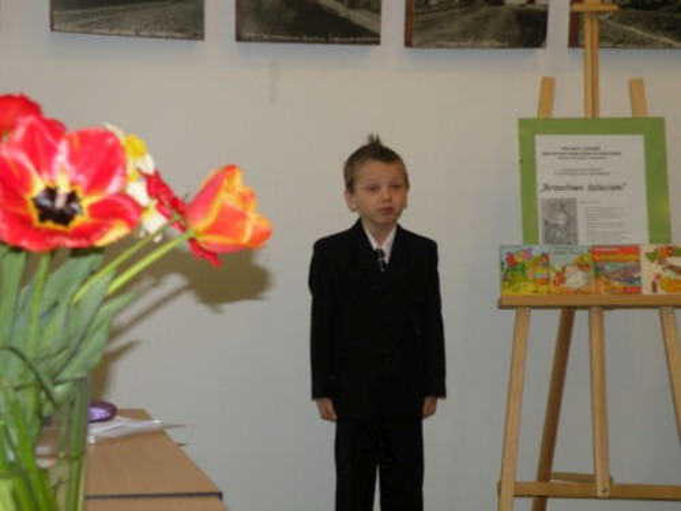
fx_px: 1653
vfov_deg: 17.6
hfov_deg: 23.3
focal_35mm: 84
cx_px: 340
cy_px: 256
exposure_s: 1/44.6
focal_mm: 14.9
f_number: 4
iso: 94
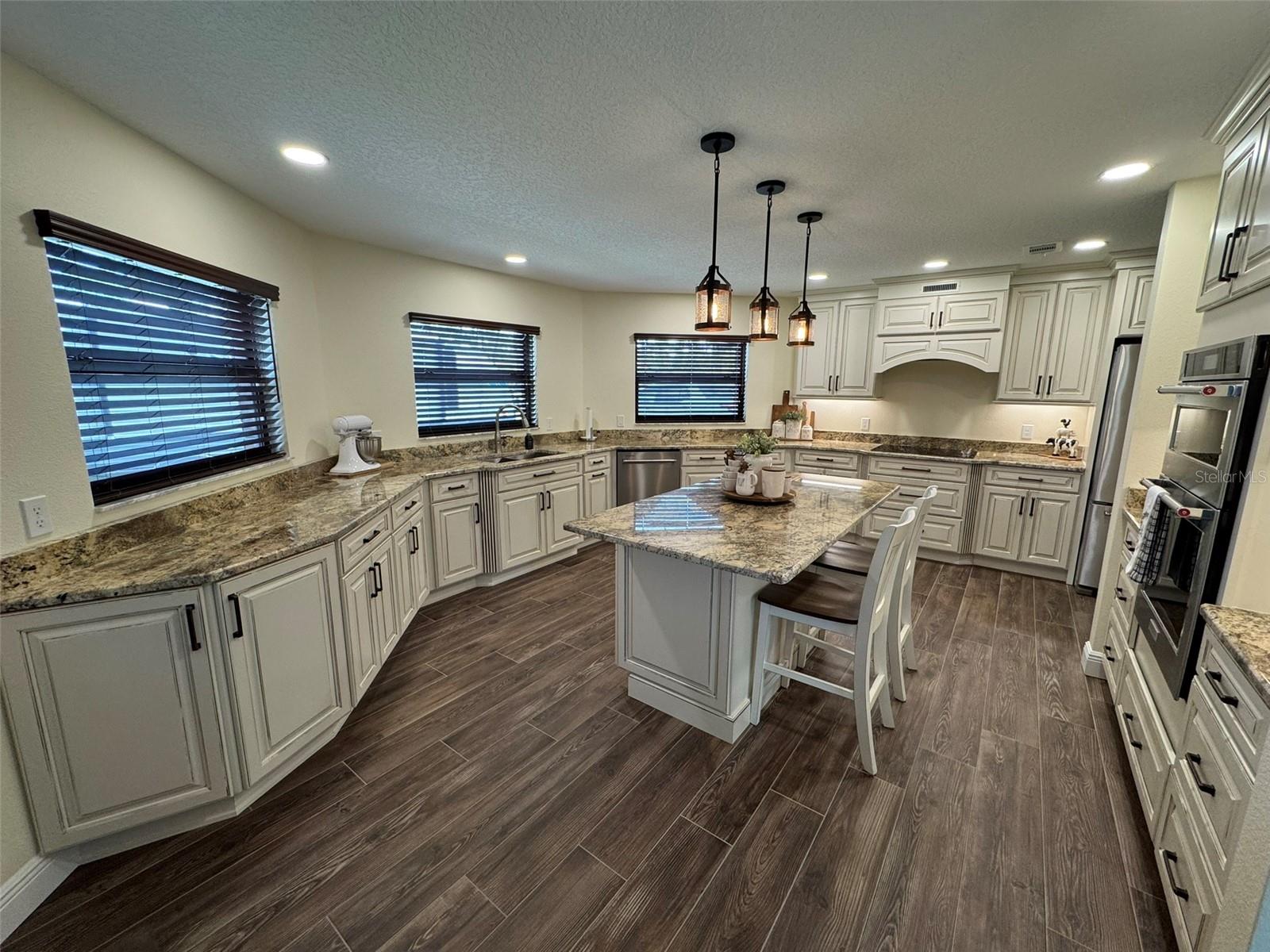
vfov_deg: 85.7
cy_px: 476
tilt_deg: -11.0
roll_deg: -0.2
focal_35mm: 14
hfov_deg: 102.1
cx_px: 635
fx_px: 514
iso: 160
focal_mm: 2.22
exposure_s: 1/120
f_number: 2.2
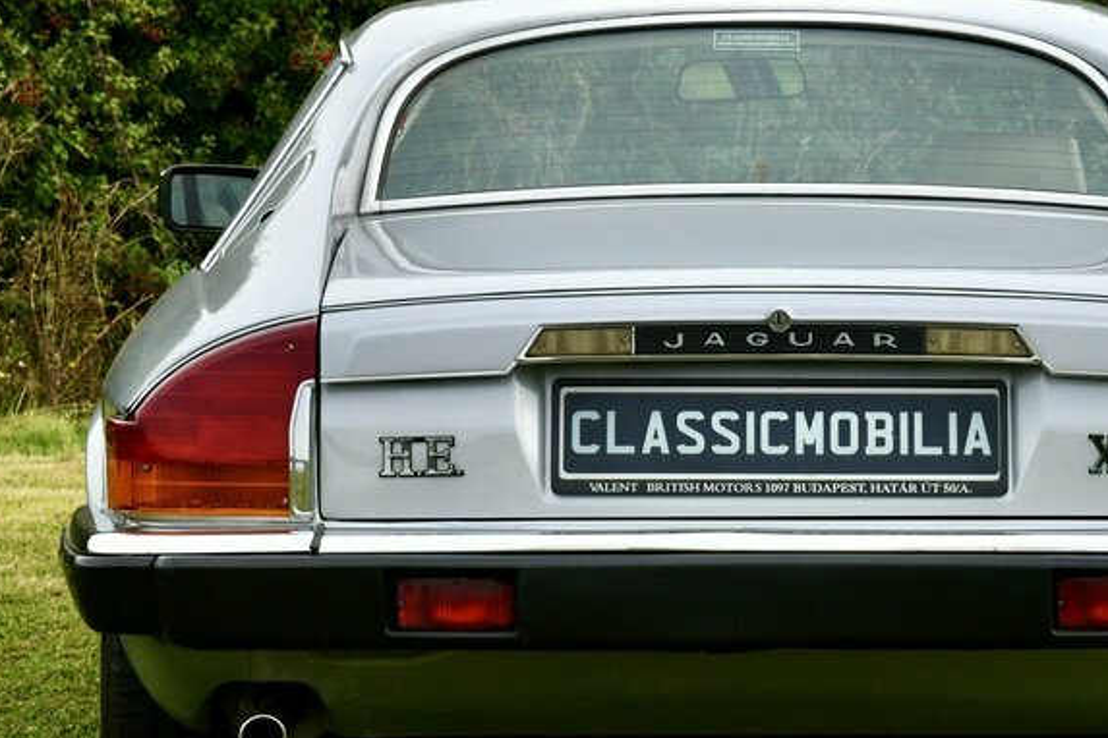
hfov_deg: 11.5
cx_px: 793
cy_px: 384
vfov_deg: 7.7
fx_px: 5478
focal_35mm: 178
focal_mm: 85
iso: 1250
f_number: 13
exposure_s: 1/640
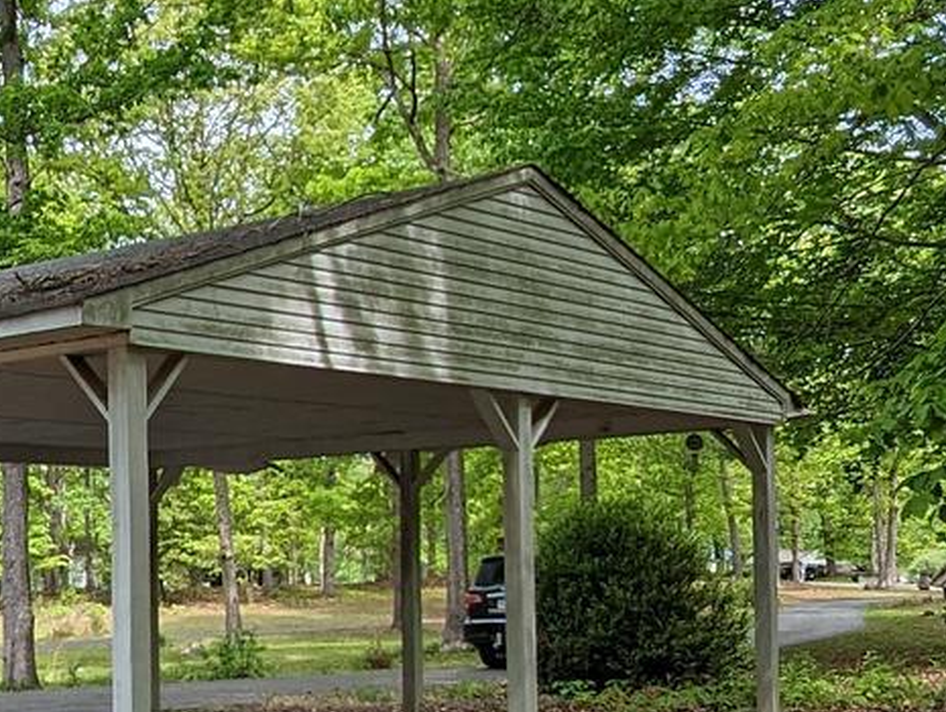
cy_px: 484
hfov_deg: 32.9
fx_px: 1560
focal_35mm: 57
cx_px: 205
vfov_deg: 25.6
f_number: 2.2
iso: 40
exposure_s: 1/861
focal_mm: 1.95
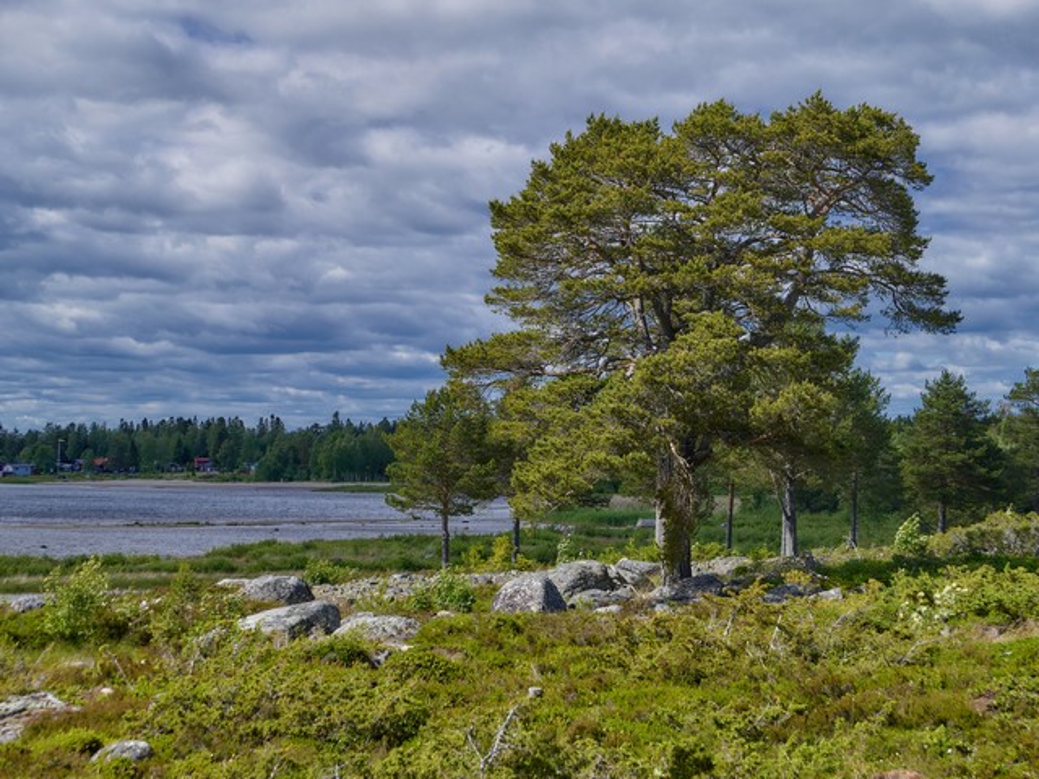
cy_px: 390
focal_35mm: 75
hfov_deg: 26.0
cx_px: 520
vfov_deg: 19.6
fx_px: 2251
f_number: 5.6
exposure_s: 1/800
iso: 100
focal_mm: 34
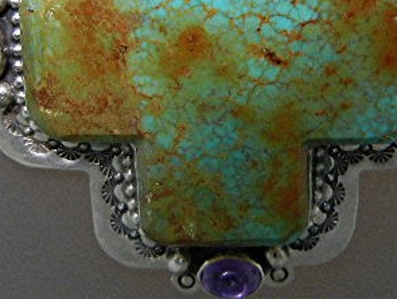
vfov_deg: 22.2
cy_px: 43
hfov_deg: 29.7
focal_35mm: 65
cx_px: 227
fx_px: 746
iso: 440
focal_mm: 5.4
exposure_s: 1/30
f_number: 7
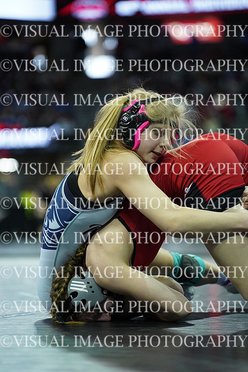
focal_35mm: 150
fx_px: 1549
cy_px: 186
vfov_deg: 13.7
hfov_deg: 9.2
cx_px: 124
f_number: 2.8
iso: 6400
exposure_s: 1/1250
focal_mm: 150
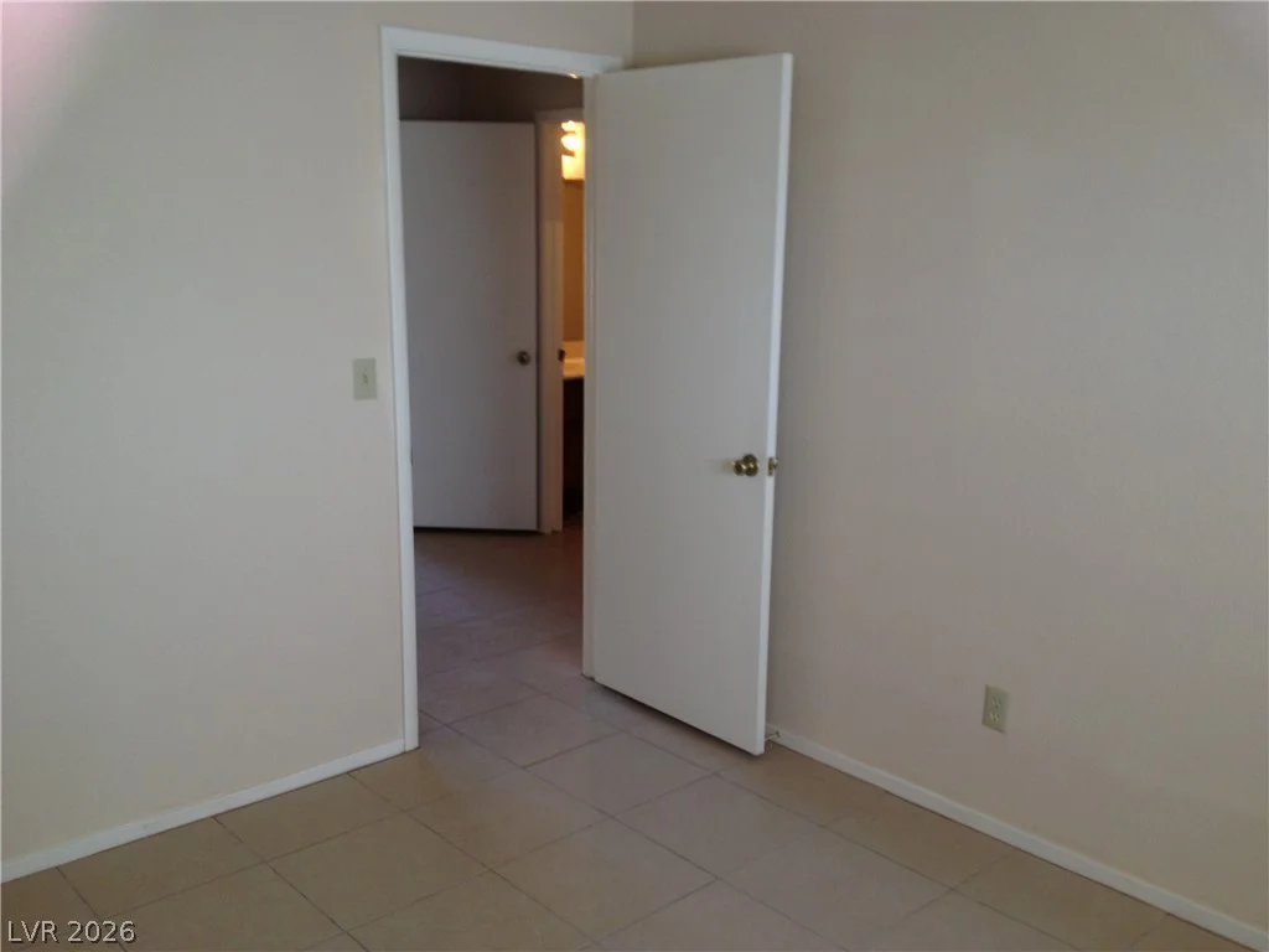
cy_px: 476
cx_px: 634
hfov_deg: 52.6
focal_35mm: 35
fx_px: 1283
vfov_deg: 40.7
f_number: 2.4
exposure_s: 1/20
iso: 50
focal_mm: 4.28
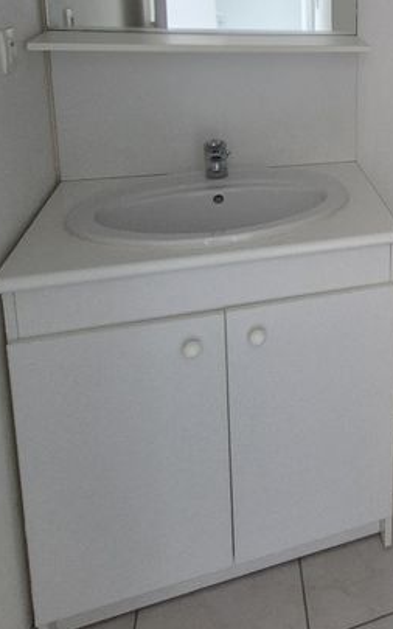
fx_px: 583
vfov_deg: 52.1
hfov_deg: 28.3
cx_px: 550
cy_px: 103
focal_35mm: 34
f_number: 2.2
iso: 800
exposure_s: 1/50
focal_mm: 2.2
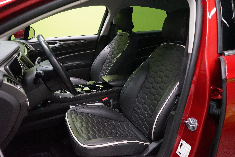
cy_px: 78
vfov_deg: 45.0
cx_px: 118
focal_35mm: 29
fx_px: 189
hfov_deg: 63.7
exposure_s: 1/125
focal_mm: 29
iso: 6400
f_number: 3.5
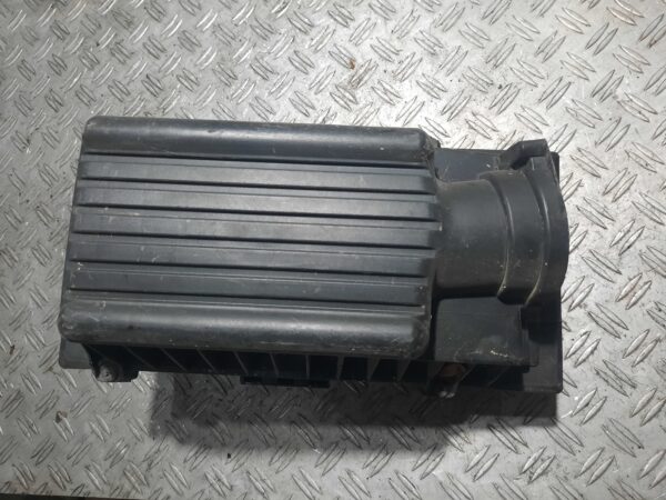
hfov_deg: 69.4
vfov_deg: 54.9
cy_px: 250
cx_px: 333
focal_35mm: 25
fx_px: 481
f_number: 2
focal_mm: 4.6
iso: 400
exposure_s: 1/50
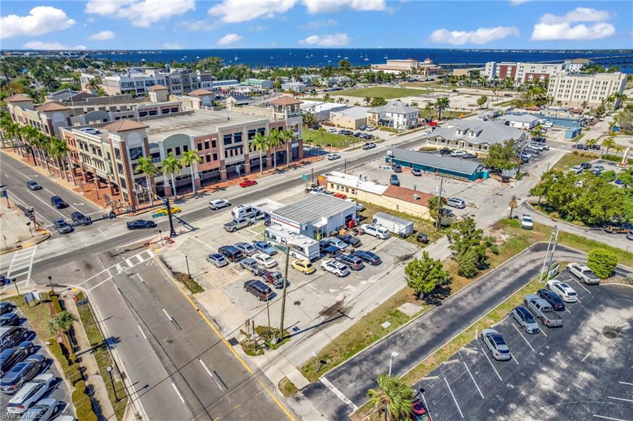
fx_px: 387
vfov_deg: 57.1
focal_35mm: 22
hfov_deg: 78.6
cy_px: 210
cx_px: 316
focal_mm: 8.38
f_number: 2.8
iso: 100
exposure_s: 1/2500
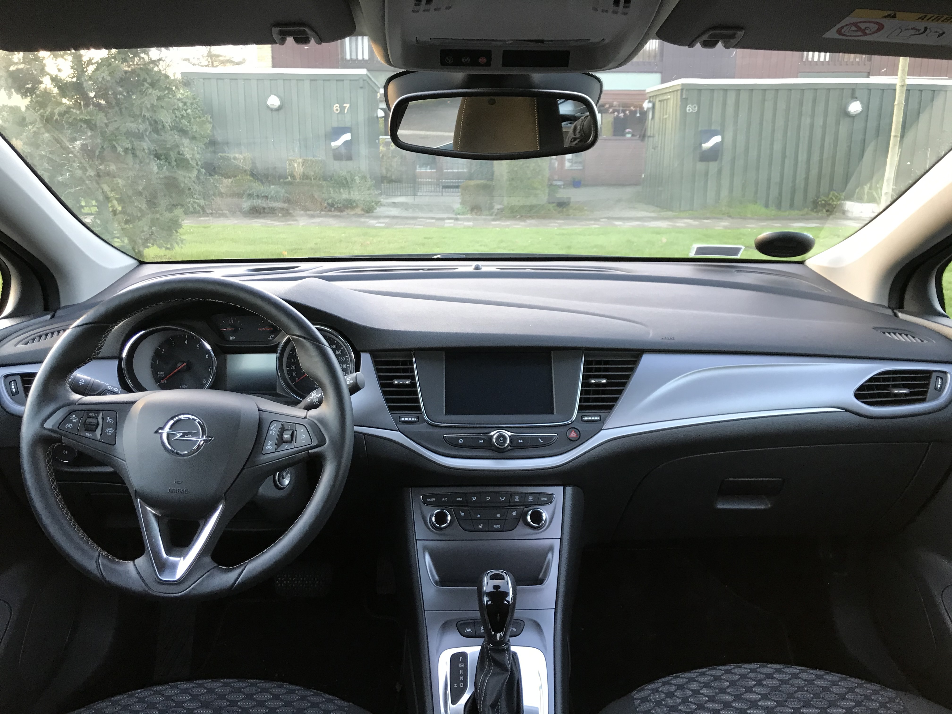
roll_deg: -0.4
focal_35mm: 28
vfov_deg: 49.7
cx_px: 476
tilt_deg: -13.4
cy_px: 357
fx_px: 770
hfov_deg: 63.4
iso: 40
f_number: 1.8
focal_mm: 3.99
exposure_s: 1/20
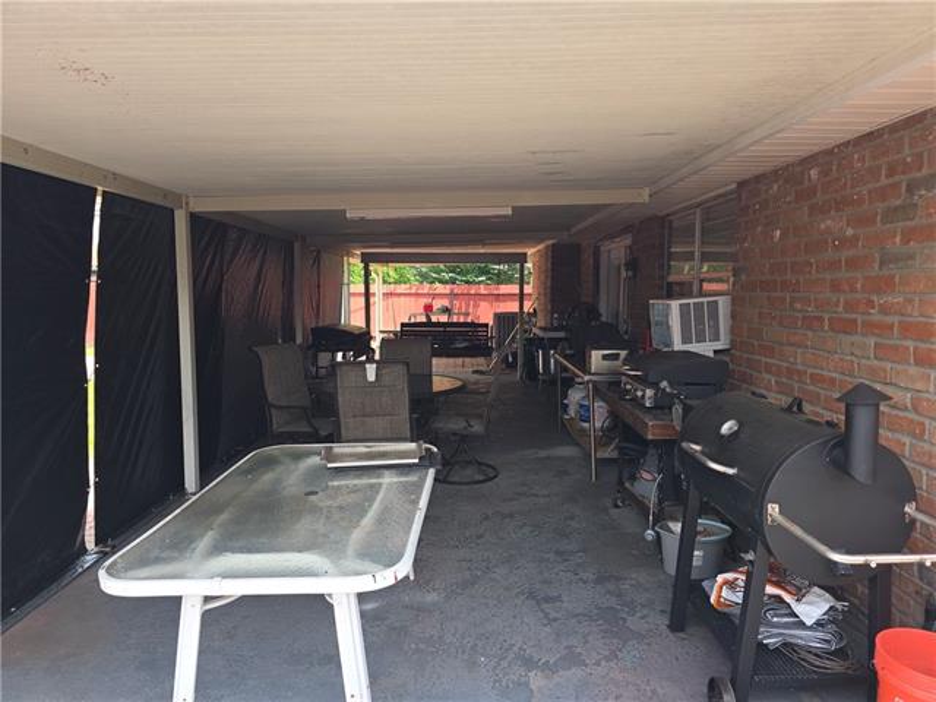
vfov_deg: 58.9
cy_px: 351
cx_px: 468
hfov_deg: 73.9
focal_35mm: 23
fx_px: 622
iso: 12
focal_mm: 6.3
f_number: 1.7
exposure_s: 1/120
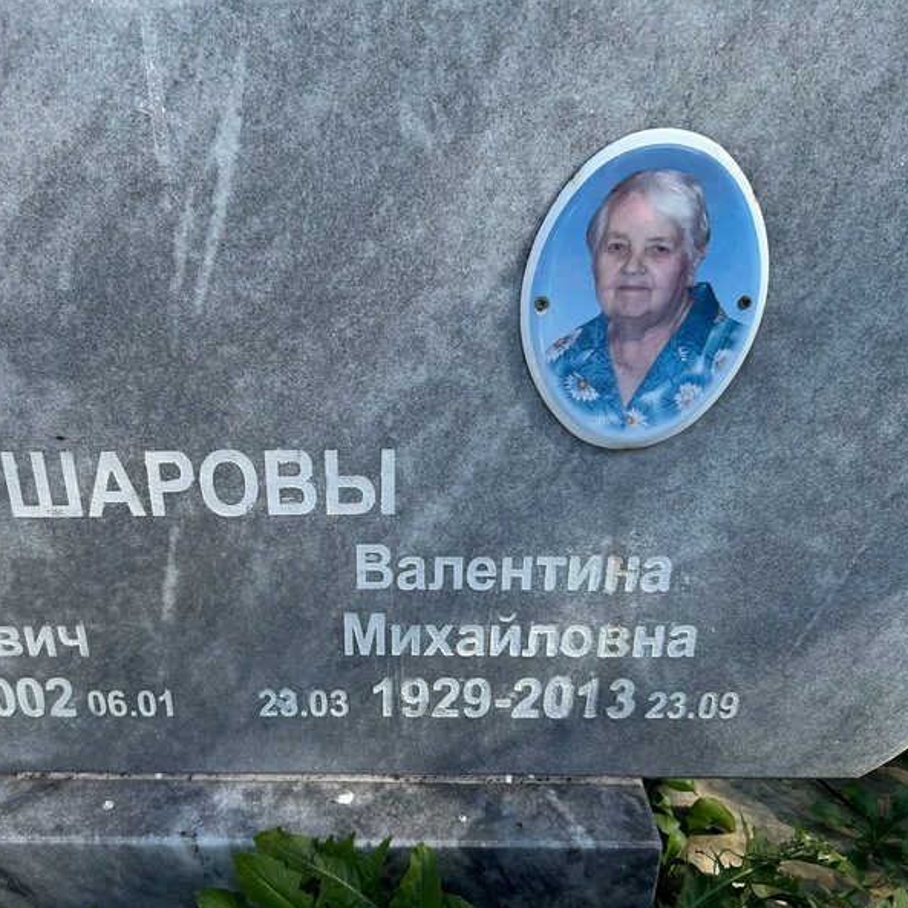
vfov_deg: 52.5
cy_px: 455
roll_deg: +3.2
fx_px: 920
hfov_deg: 52.1
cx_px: 351
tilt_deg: -22.6
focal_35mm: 31
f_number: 1.5
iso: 50
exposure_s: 1/902
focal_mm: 5.7
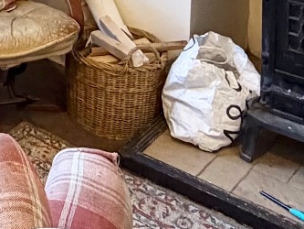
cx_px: -120
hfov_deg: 20.3
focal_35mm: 86
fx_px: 756
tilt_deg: -4.0
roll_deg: +0.1
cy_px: -235
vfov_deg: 14.2
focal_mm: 2.22
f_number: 2.2
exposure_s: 1/121
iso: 250
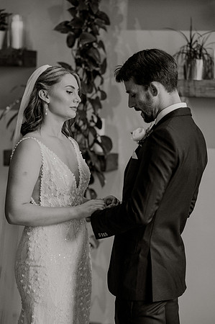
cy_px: 162
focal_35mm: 105
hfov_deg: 13.0
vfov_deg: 19.5
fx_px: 943
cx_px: 108
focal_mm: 105
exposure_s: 1/500
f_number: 2.2
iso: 2500
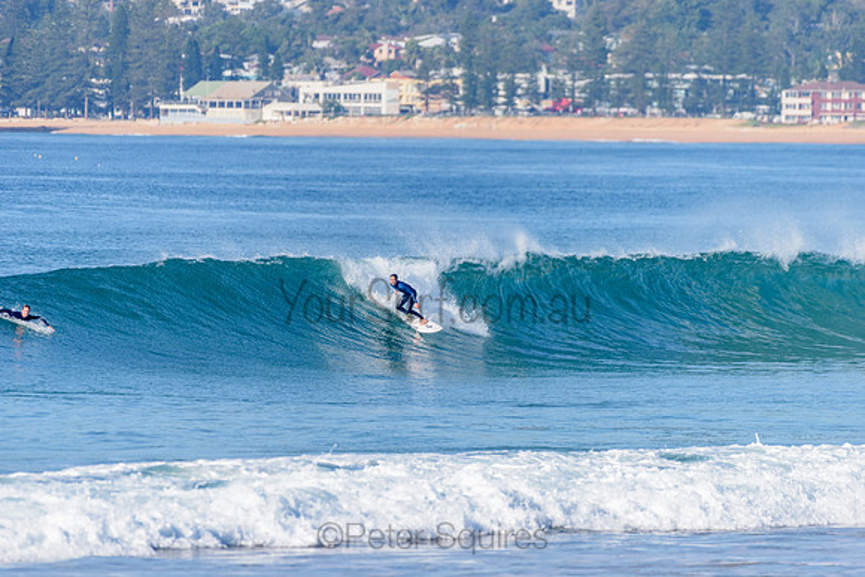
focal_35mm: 500
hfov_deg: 4.1
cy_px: 288
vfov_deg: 2.8
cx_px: 432
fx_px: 12016
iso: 180
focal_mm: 500
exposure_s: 1/2000
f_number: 5.6
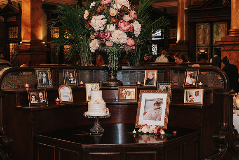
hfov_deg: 37.2
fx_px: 355
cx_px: 127
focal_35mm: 54
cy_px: 80
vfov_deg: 25.3
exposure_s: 1/200
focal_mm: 50
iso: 1000
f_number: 4
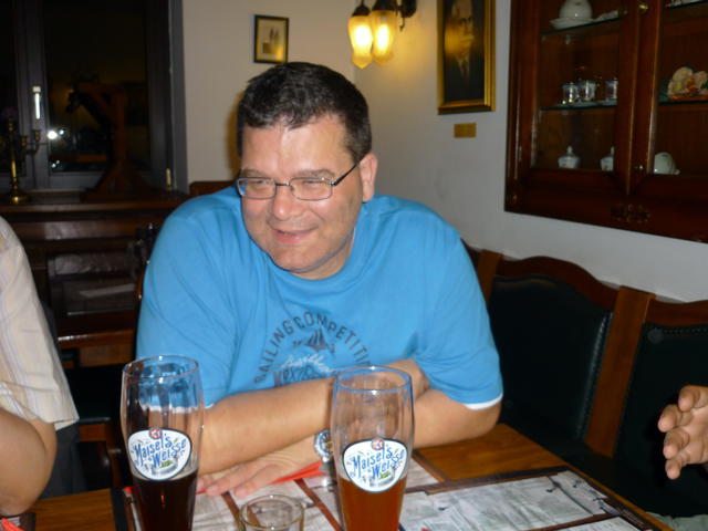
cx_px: 354
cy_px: 266
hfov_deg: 55.4
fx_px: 675
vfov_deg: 42.9
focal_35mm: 33
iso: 100
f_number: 2.8
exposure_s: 1/125
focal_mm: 5.5
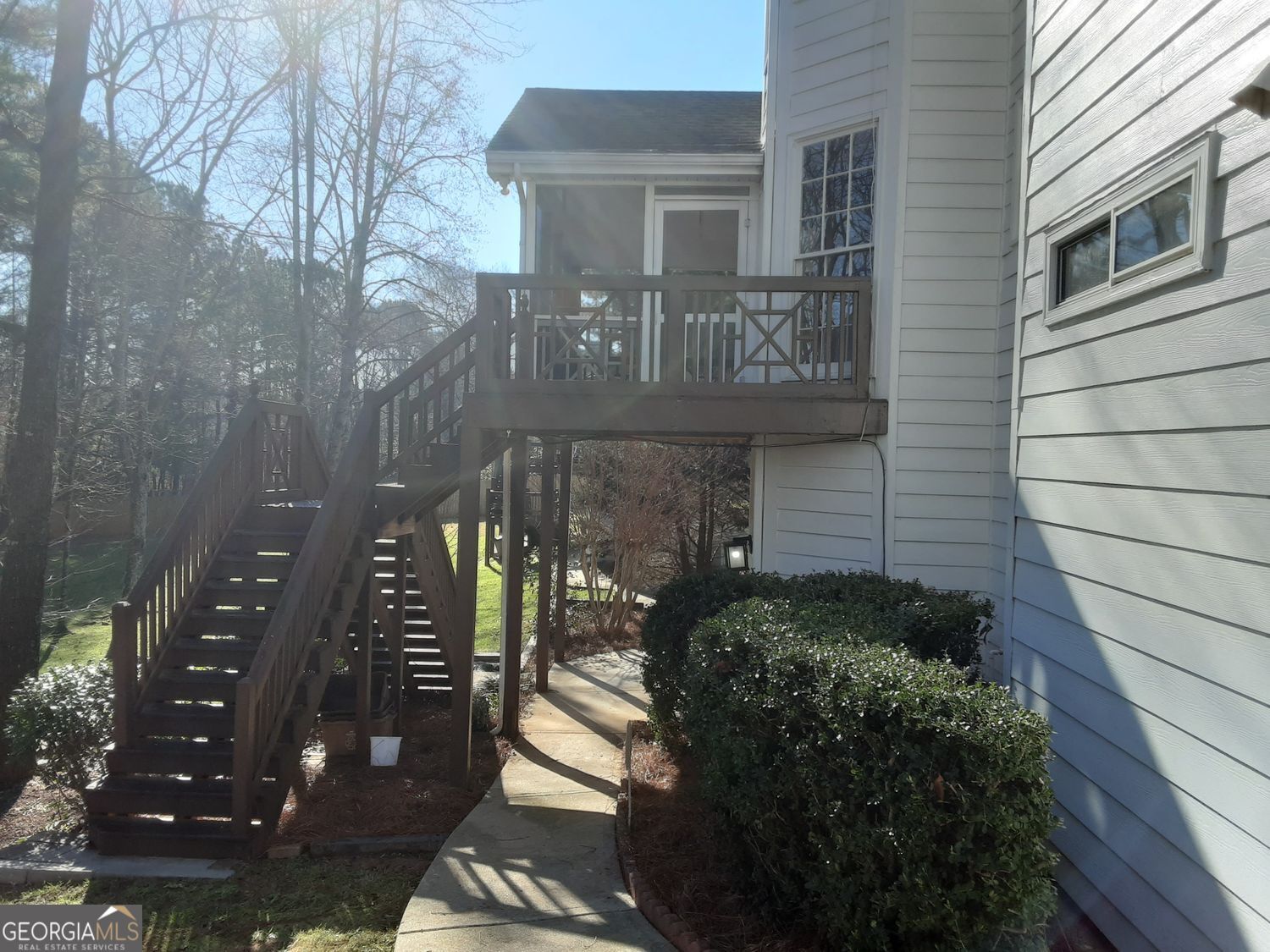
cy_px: 476
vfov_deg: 49.7
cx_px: 635
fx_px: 1027
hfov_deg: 63.4
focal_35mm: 28
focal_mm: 2.9
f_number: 1.9
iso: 40
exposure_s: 1/609
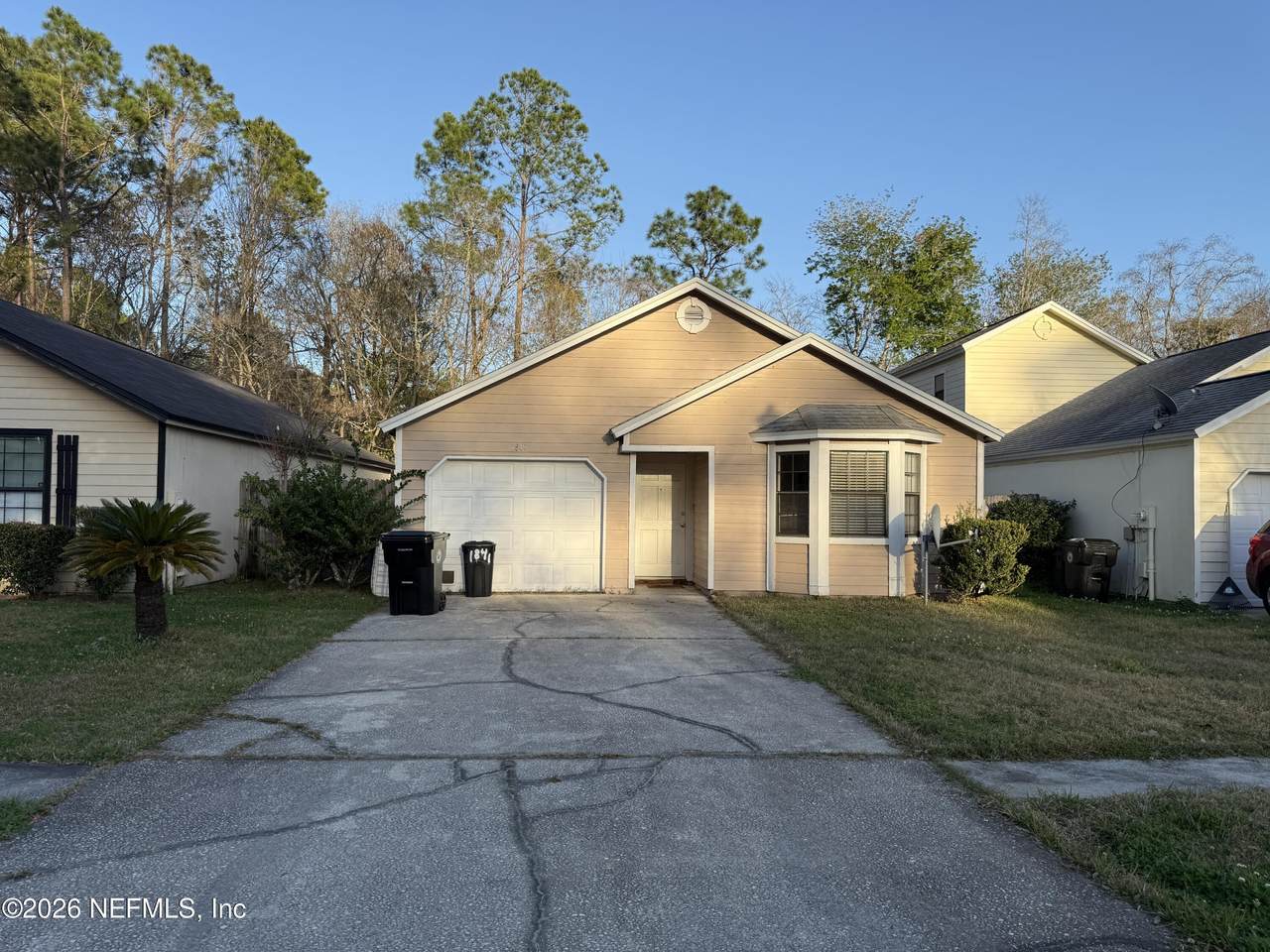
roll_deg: -0.7
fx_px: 881
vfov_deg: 56.8
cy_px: 476
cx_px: 635
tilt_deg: +1.4
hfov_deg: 71.6
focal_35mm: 24
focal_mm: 6.76
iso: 80
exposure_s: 1/1901
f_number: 1.78
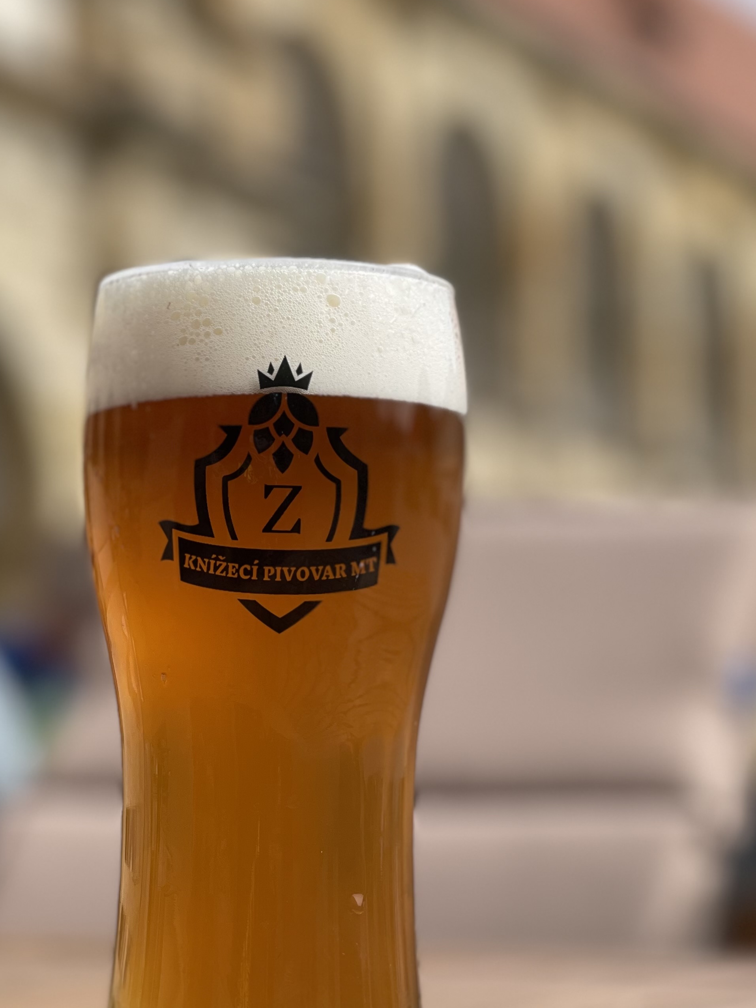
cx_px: 313
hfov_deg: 14.6
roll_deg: +0.3
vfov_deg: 19.4
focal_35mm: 101
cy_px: 518
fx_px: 2941
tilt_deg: +7.5
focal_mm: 7.5
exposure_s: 1/673
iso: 32
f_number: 2.2
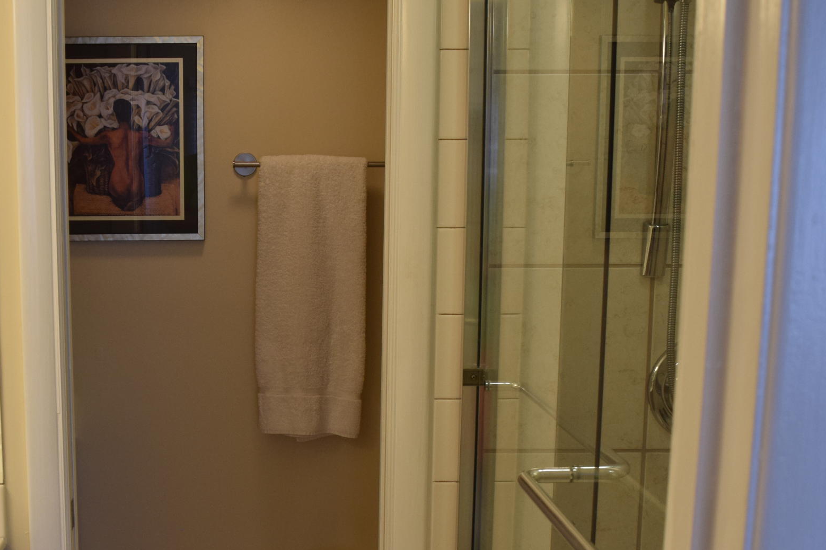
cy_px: 403
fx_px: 1193
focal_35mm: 52
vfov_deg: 25.7
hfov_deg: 37.4
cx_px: 216
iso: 400
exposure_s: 1/100
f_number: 5
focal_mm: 18
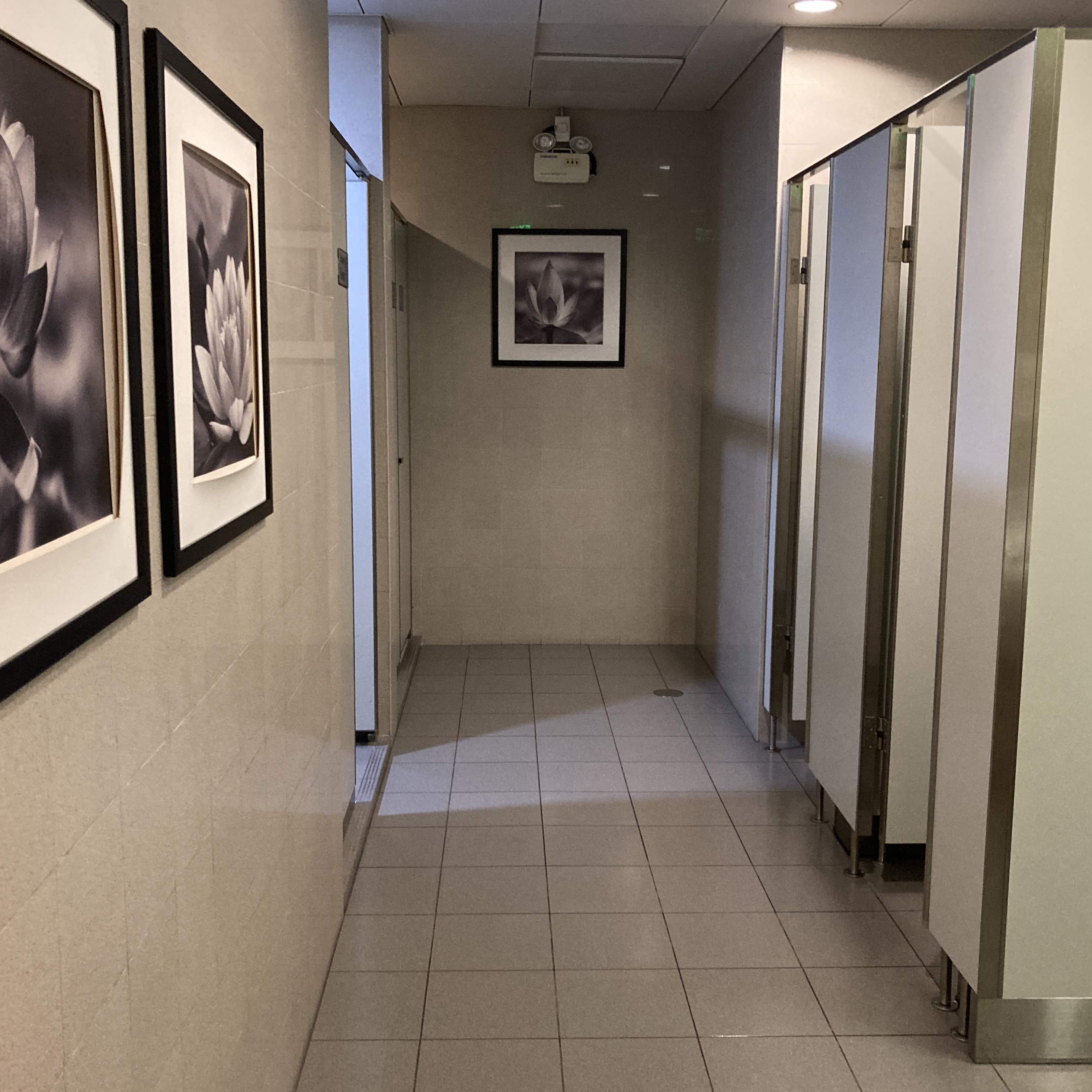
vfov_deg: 48.5
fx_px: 1213
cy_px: 545
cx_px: 545
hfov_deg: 48.5
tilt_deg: -7.8
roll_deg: -0.9
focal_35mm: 34
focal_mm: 3.99
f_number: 1.8
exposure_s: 1/25
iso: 320
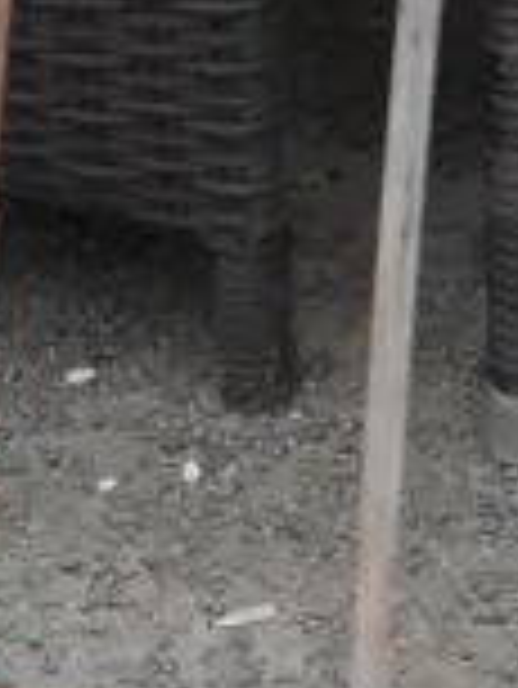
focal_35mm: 228
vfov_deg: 8.7
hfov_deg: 6.5
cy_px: 418
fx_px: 4543
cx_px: 408
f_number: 5
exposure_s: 1/250
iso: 200
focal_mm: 17
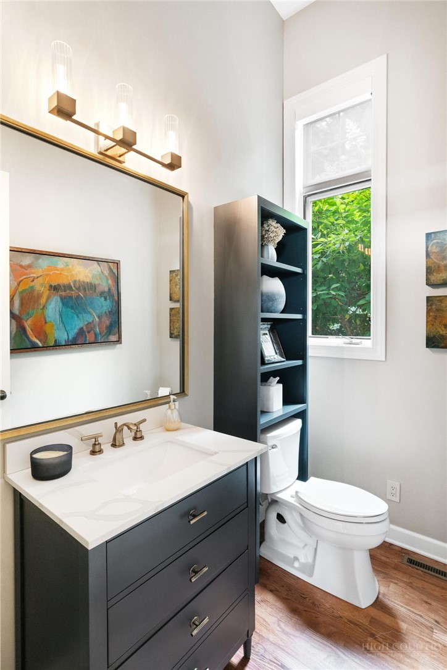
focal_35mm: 18
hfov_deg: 67.4
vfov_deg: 90.0
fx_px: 335
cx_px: 224
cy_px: 335
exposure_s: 1/10
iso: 6400
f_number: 6.3
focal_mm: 18
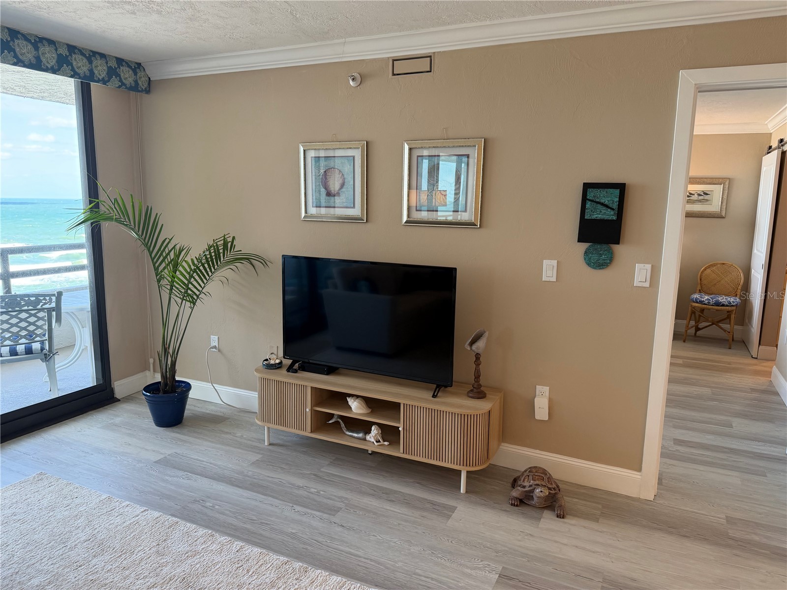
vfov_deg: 56.8
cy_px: 295
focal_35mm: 24
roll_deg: -0.8
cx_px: 394
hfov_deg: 71.6
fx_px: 546
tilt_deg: -9.3
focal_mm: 6.76
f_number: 1.78
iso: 160
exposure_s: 1/120
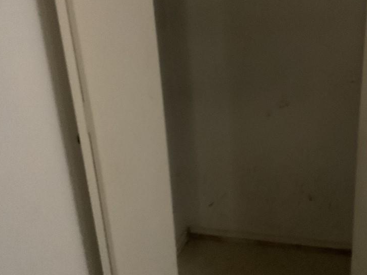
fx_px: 435
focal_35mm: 41
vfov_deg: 35.1
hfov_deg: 45.1
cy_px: 124
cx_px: 246
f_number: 1.8
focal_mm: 3
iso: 500
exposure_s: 1/17
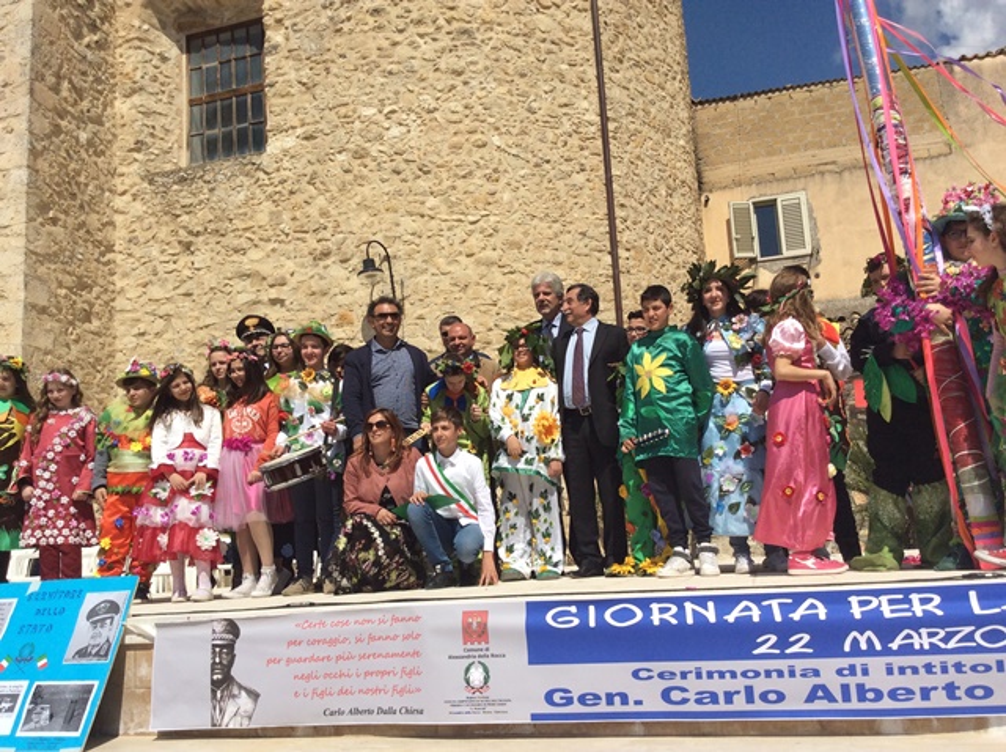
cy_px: 376
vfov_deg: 44.1
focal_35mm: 32
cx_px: 503
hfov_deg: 56.9
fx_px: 929
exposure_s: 1/3185
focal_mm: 3.3
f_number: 2.4
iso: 32
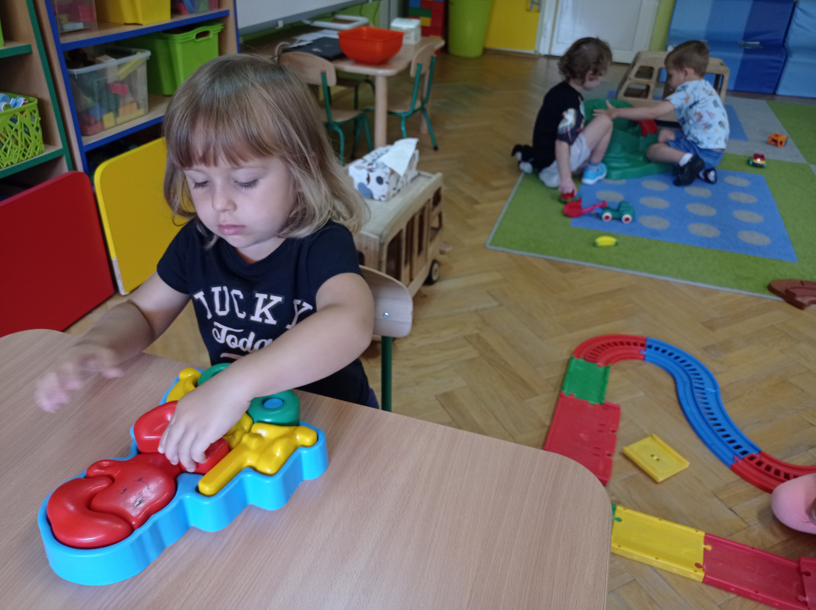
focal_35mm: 28
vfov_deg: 49.7
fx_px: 659
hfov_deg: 63.5
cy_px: 305
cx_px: 408
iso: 157
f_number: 1.79
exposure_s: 1/50
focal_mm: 4.74
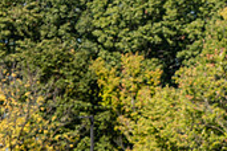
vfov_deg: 3.3
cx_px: 315
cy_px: 178
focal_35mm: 415
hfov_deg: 4.9
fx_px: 2617
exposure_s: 1/320
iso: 50
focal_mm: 122
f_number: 4
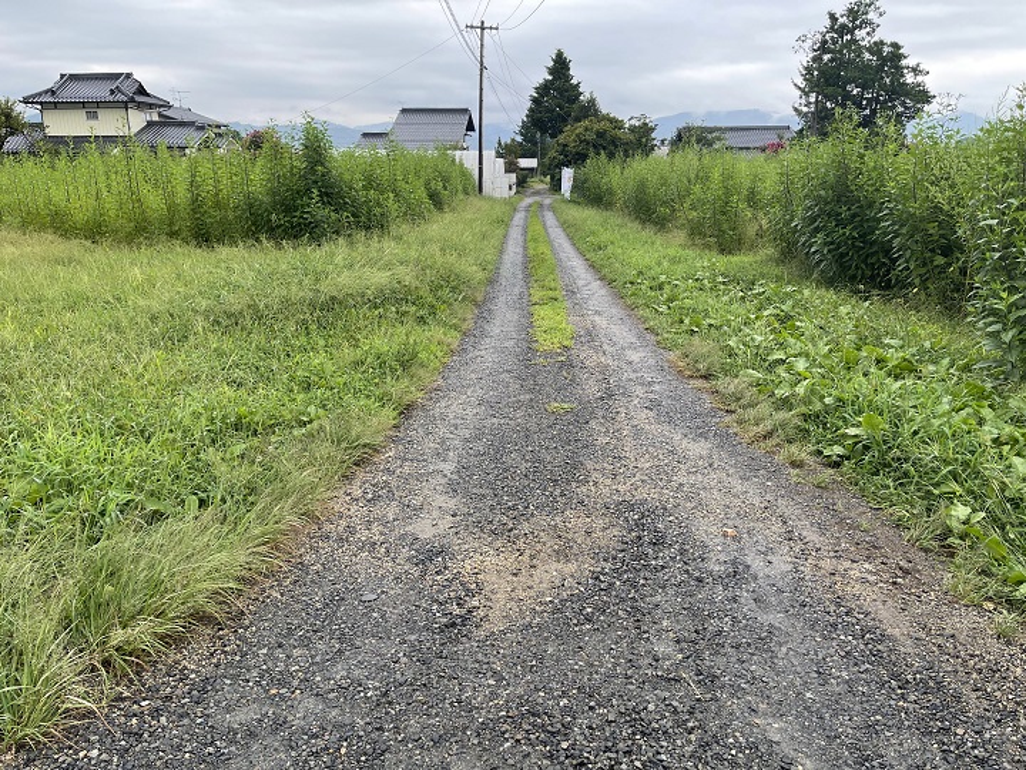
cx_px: 513
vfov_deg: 53.1
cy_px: 385
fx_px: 771
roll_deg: -0.2
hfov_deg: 67.3
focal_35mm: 26
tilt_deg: -16.6
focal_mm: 5.1
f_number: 1.6
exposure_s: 1/561
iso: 32
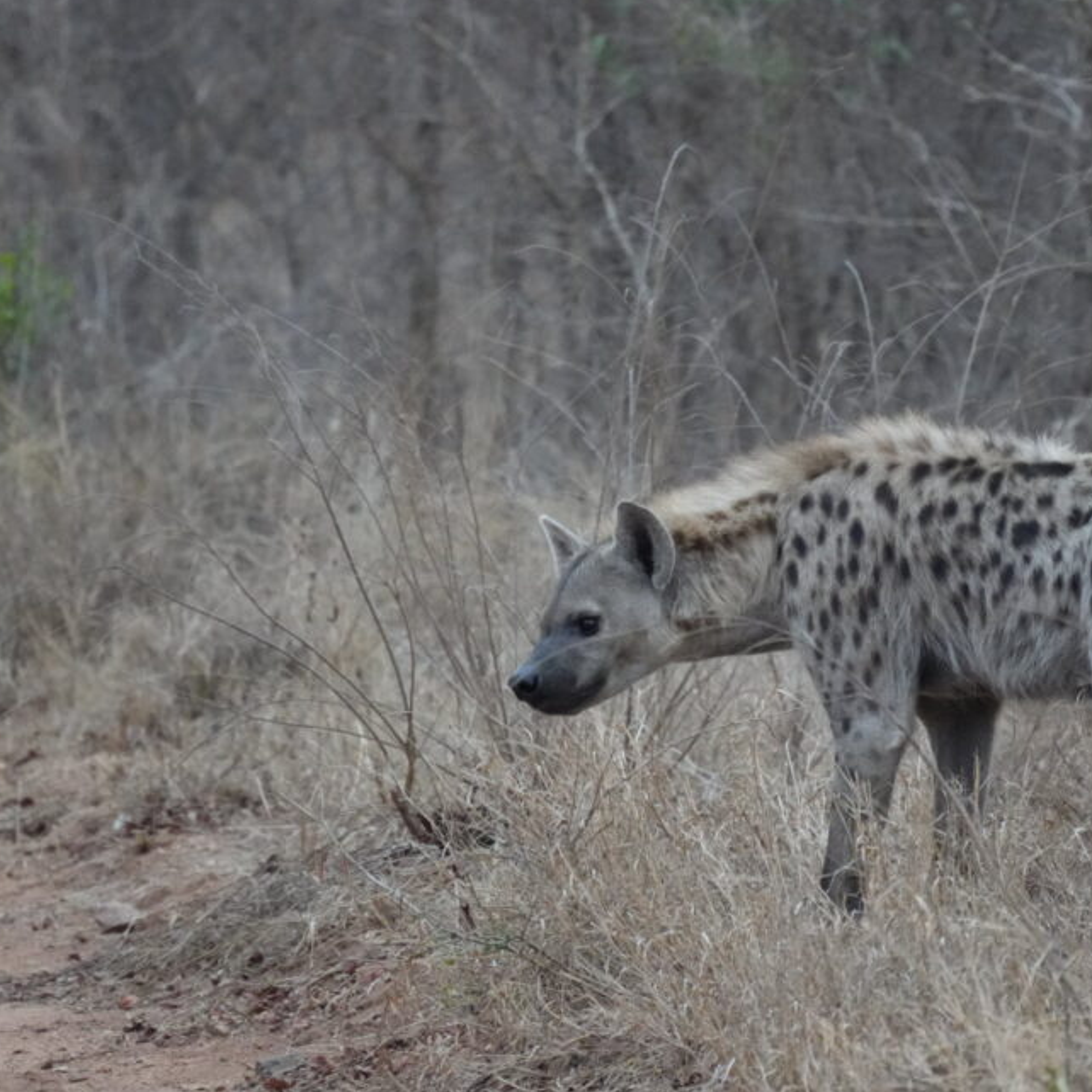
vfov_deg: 2.9
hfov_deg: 2.9
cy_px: 544
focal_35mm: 610
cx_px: 708
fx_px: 21771
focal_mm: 300
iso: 6400
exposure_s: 1/500
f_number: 6.3
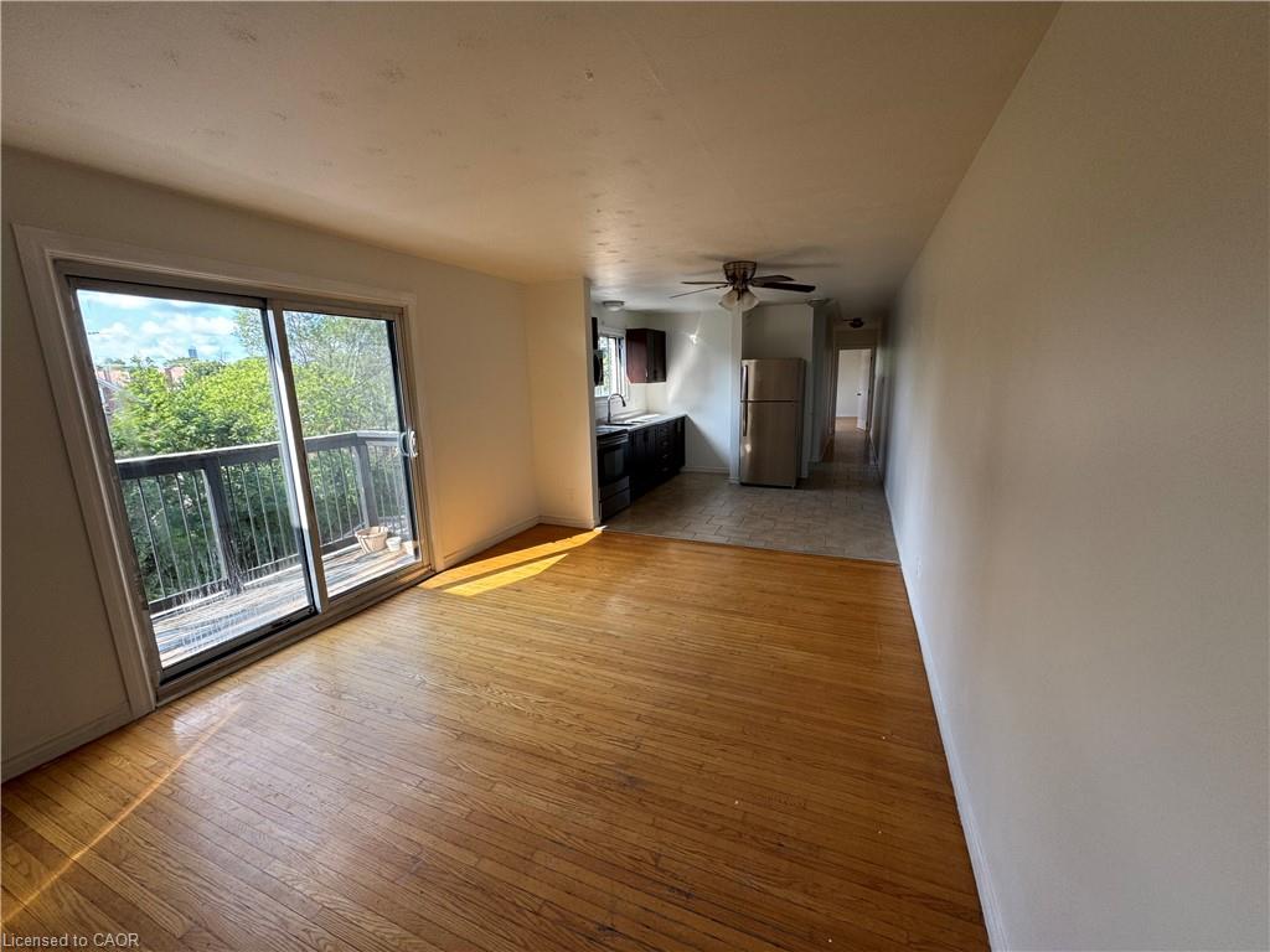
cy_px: 476
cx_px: 635
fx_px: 514
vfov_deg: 85.7
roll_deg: +1.3
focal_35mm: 14
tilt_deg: -9.8
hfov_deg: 102.1
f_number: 2.2
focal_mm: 2.22
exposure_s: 1/99
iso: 50
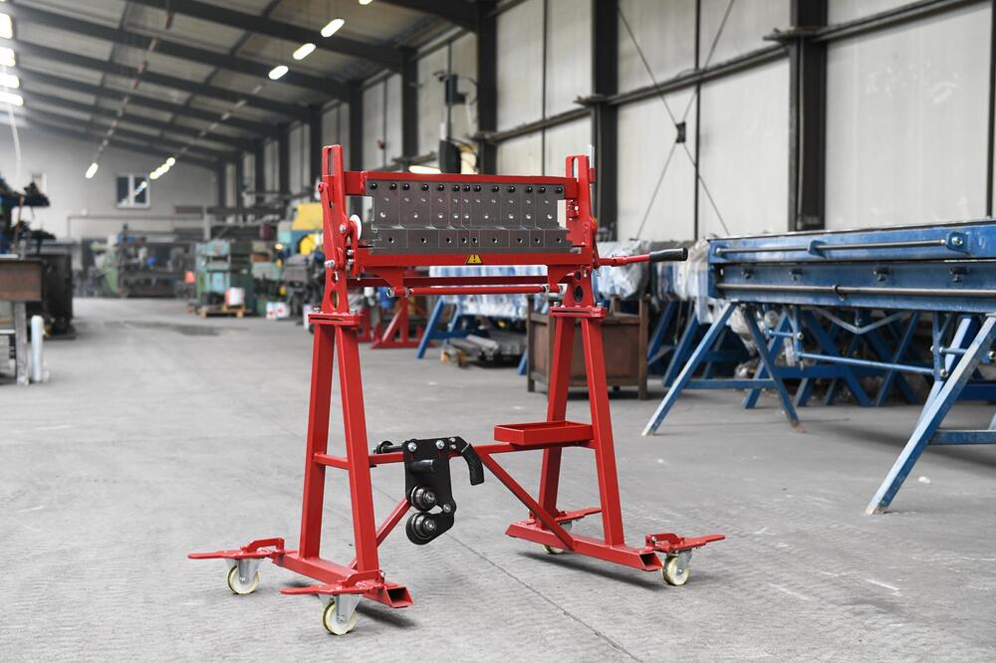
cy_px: 332
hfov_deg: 34.5
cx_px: 498
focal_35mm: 58
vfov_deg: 23.4
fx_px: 1604
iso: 2000
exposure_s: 1/60
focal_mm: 58
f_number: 3.5
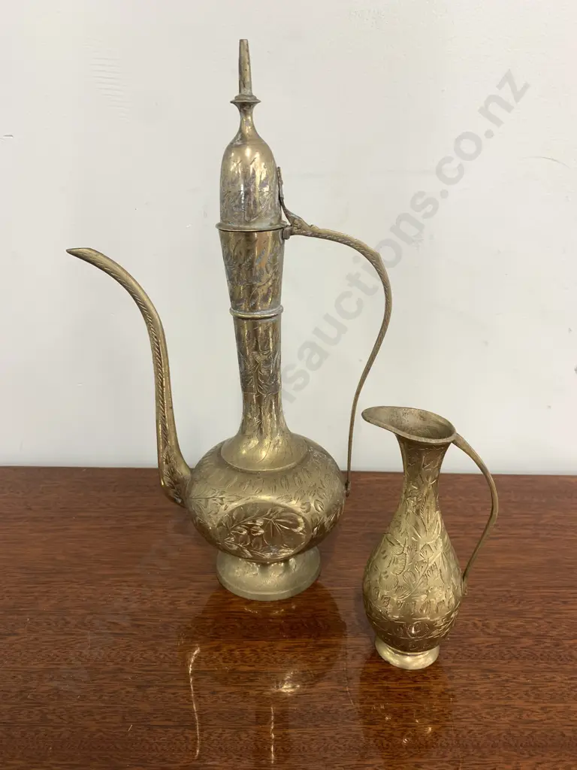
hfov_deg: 53.1
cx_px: 288
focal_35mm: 26
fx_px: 578
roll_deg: +1.7
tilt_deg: -21.4
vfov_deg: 67.3
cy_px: 385
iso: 80
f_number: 1.8
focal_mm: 4.25
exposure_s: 1/50
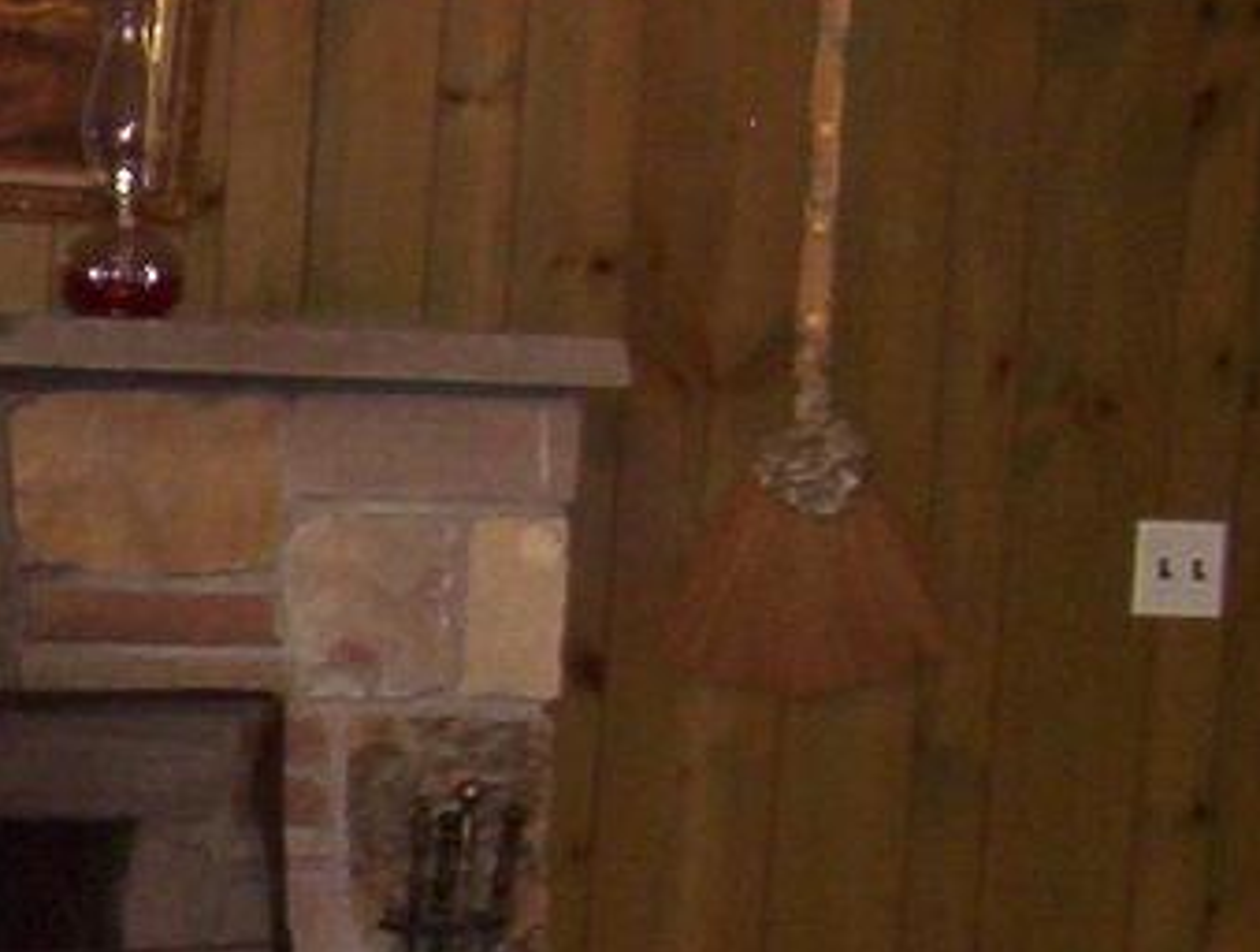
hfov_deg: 13.3
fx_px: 4963
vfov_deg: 10.9
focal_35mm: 136
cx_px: -840
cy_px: 911
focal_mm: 5.54
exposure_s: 1/30
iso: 140
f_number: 2.76
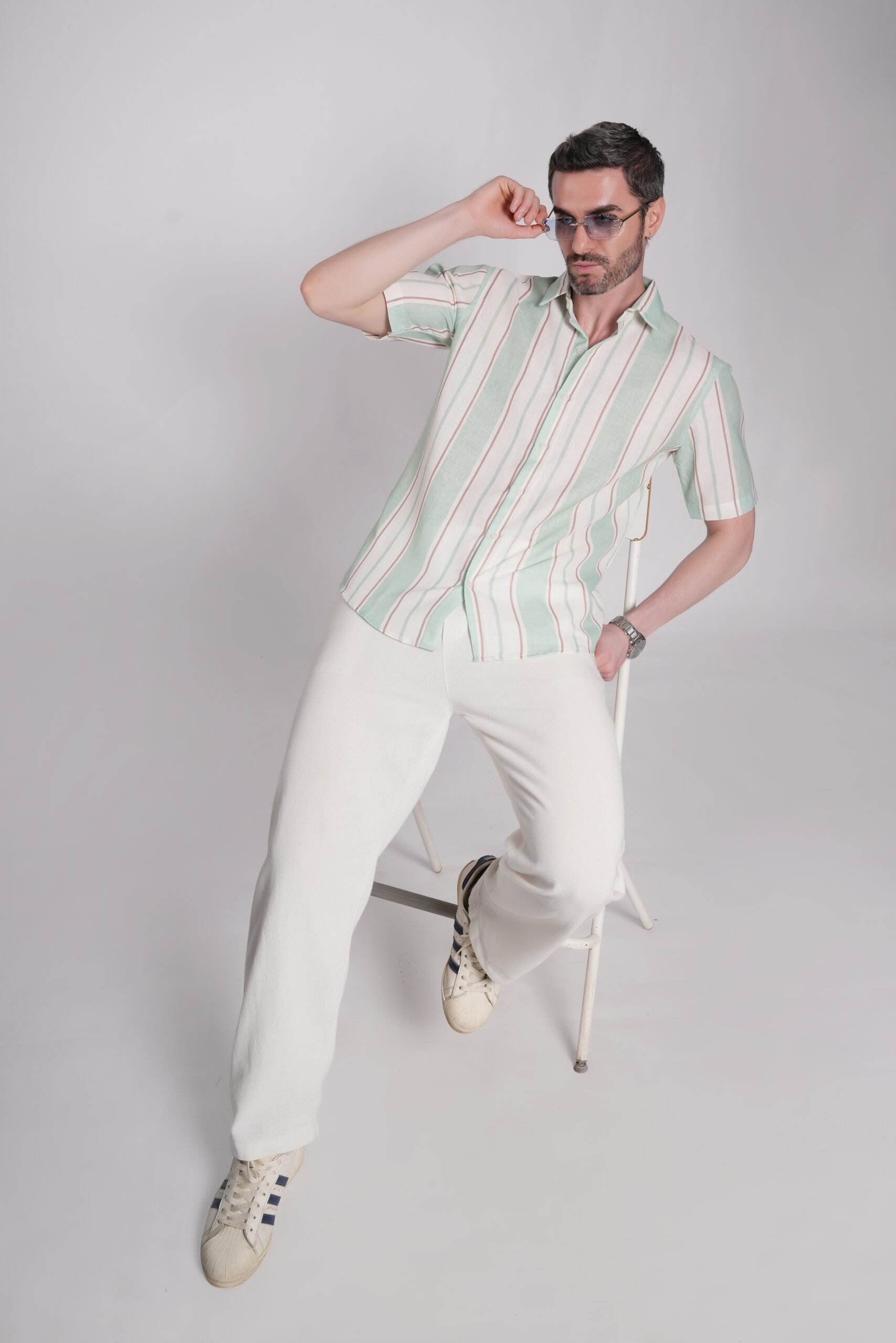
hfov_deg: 38.6
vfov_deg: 55.4
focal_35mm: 34
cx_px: 448
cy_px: 672
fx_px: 1280
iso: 200
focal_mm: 34.3
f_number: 8
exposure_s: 1/160
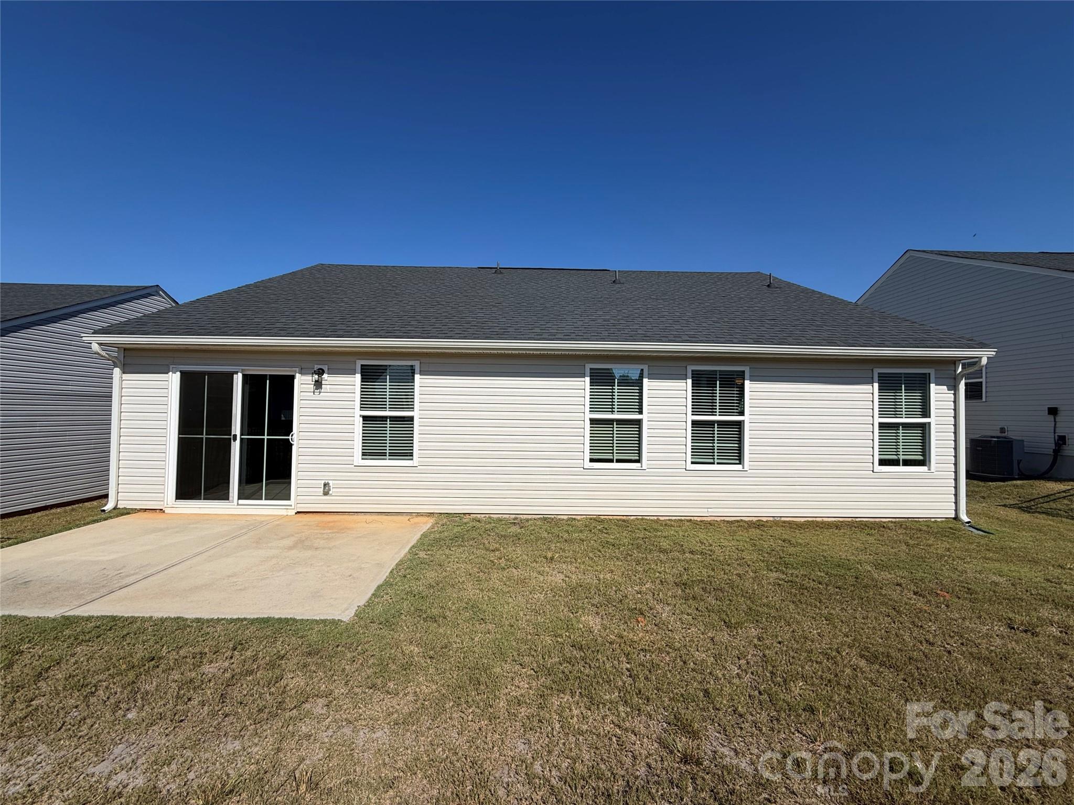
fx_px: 434
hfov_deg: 102.1
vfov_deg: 85.7
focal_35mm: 14
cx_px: 537
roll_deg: +0.3
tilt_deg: +1.9
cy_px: 402
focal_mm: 2.22
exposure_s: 1/770
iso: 20
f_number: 2.2
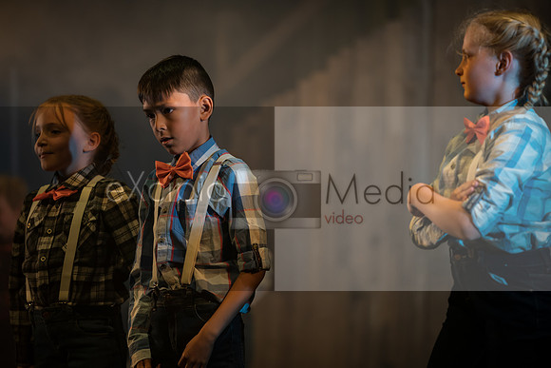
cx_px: 297
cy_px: 184
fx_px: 3298
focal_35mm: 215
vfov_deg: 6.4
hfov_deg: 9.5
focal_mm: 200
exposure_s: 1/250
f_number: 2.8
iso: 1000
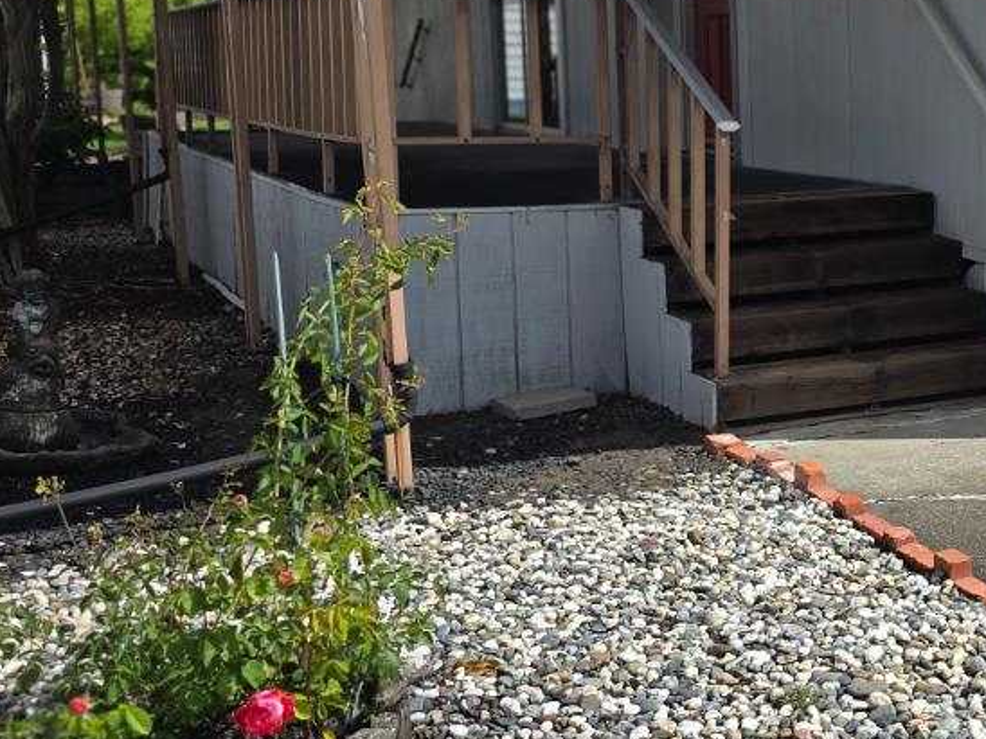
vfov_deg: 23.1
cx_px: 1114
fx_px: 1794
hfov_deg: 27.8
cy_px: 208
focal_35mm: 63
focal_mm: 6.3
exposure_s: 1/1055
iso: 12
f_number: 1.7
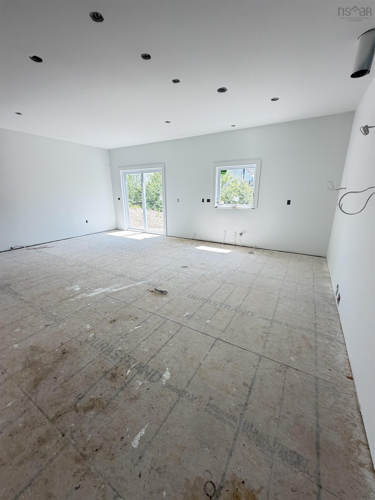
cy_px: 250
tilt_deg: -14.0
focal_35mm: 14
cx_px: 188
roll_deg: -1.8
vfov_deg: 102.1
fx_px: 202
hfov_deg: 85.7
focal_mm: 2.22
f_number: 2.2
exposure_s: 1/121
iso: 64
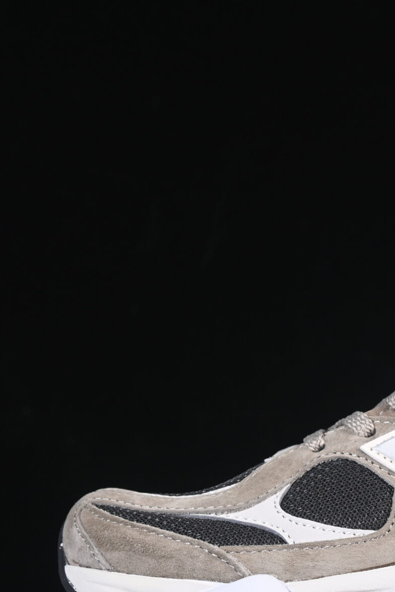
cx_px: 509
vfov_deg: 12.5
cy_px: 402
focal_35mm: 164
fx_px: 2698
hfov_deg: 8.3
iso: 160
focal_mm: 50
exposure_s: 1/80
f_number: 7.1
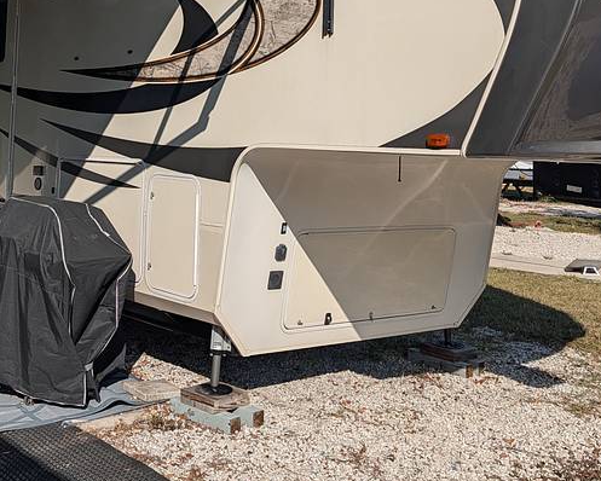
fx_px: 836
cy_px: 80
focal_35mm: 47
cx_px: 156
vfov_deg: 31.1
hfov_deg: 38.6
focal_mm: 6.9
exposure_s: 1/1610
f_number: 1.68
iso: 19
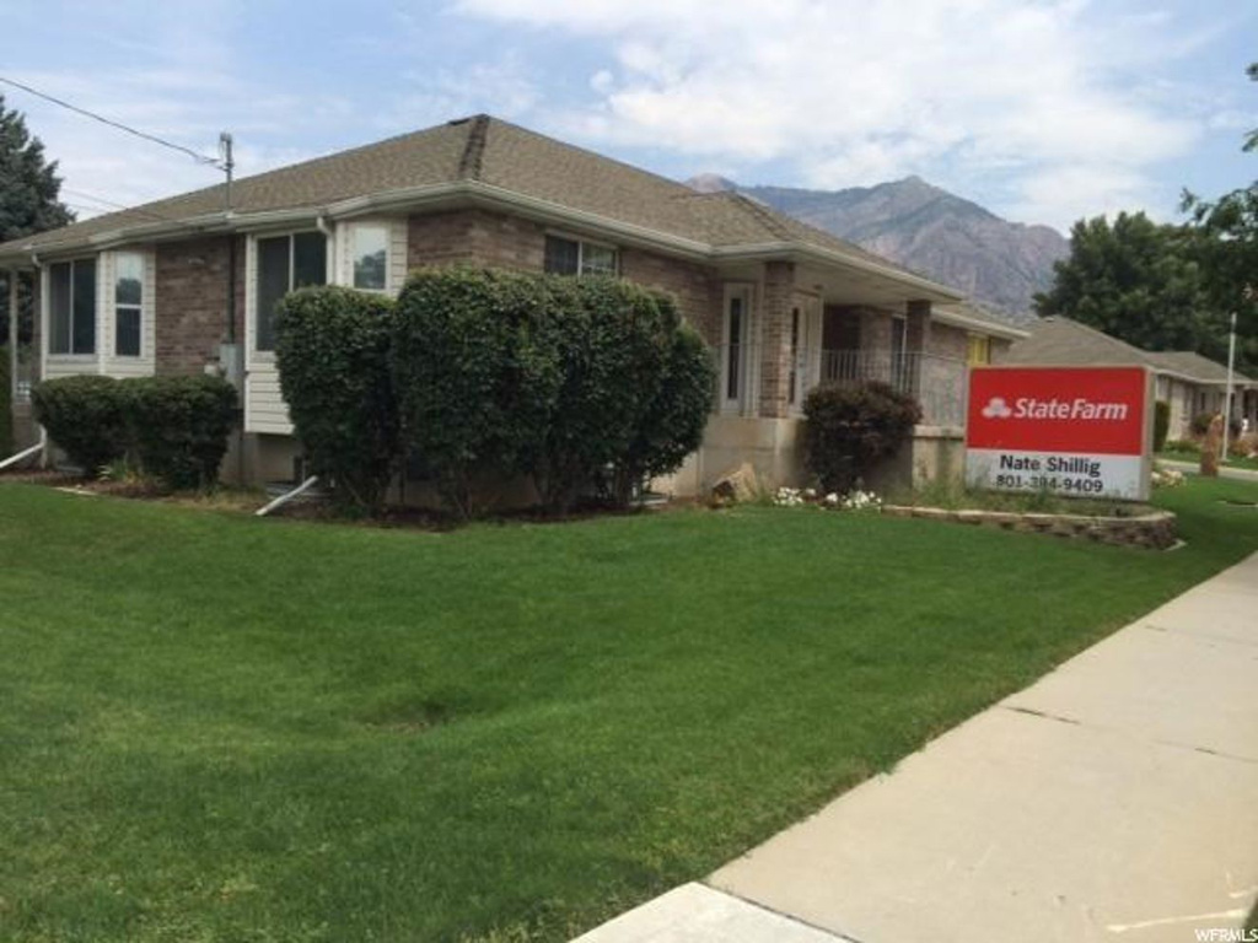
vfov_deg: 48.2
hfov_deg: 61.7
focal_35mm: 29
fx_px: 1054
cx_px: 629
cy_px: 472
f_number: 2.2
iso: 32
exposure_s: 1/2564
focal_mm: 4.15
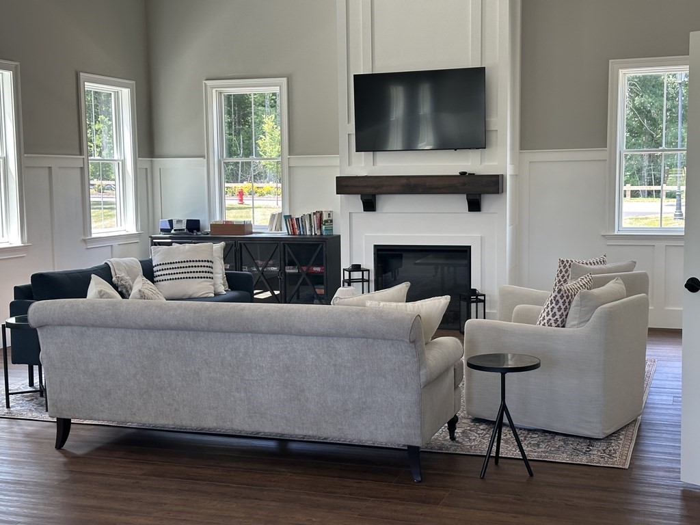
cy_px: 262
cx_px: 350
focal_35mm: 48
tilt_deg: -5.3
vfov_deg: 30.3
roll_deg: +1.0
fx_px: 971
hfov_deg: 39.7
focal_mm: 6.86
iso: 64
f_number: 1.78
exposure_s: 1/138
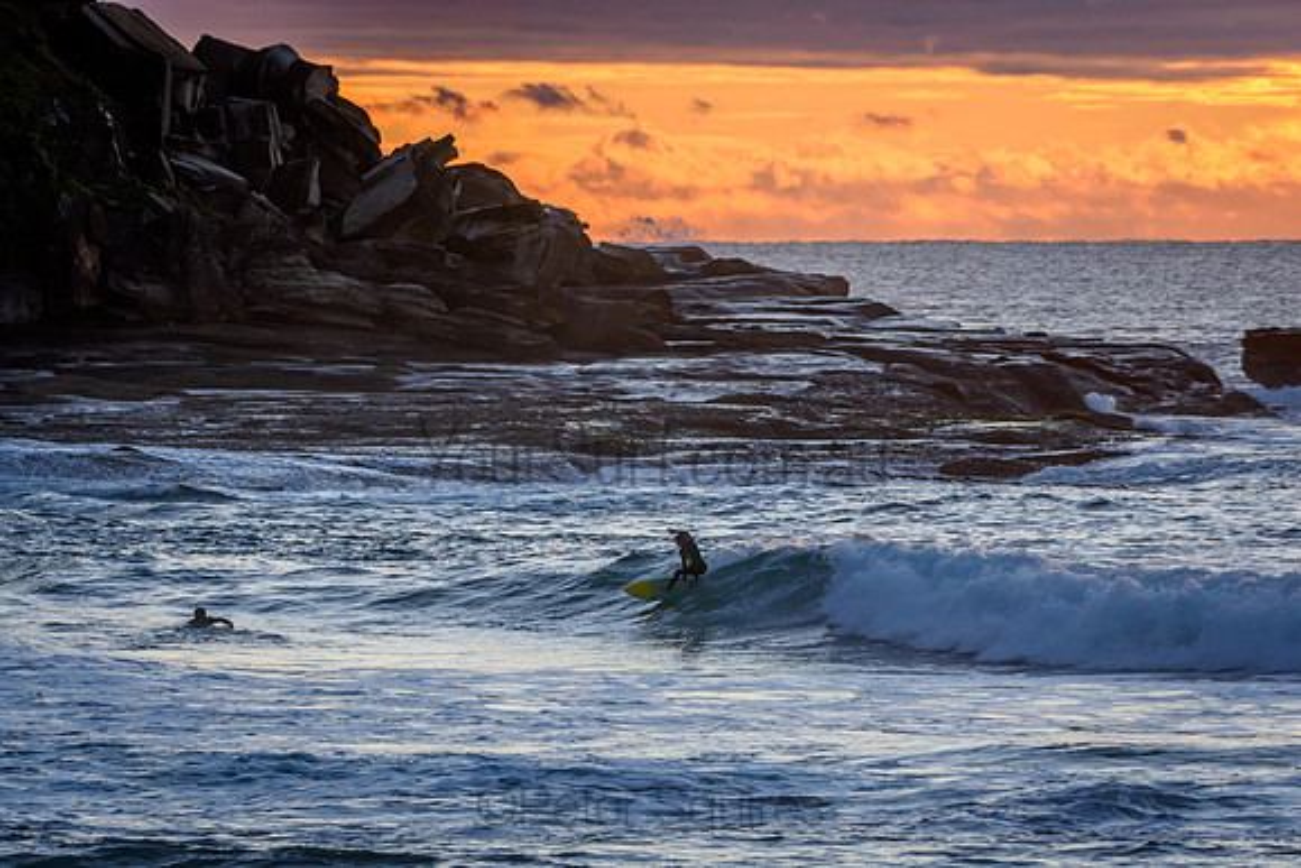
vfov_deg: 4.4
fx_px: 11386
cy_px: 434
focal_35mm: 315
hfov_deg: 6.5
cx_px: 650
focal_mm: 210
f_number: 5.6
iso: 900
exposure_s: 1/1250
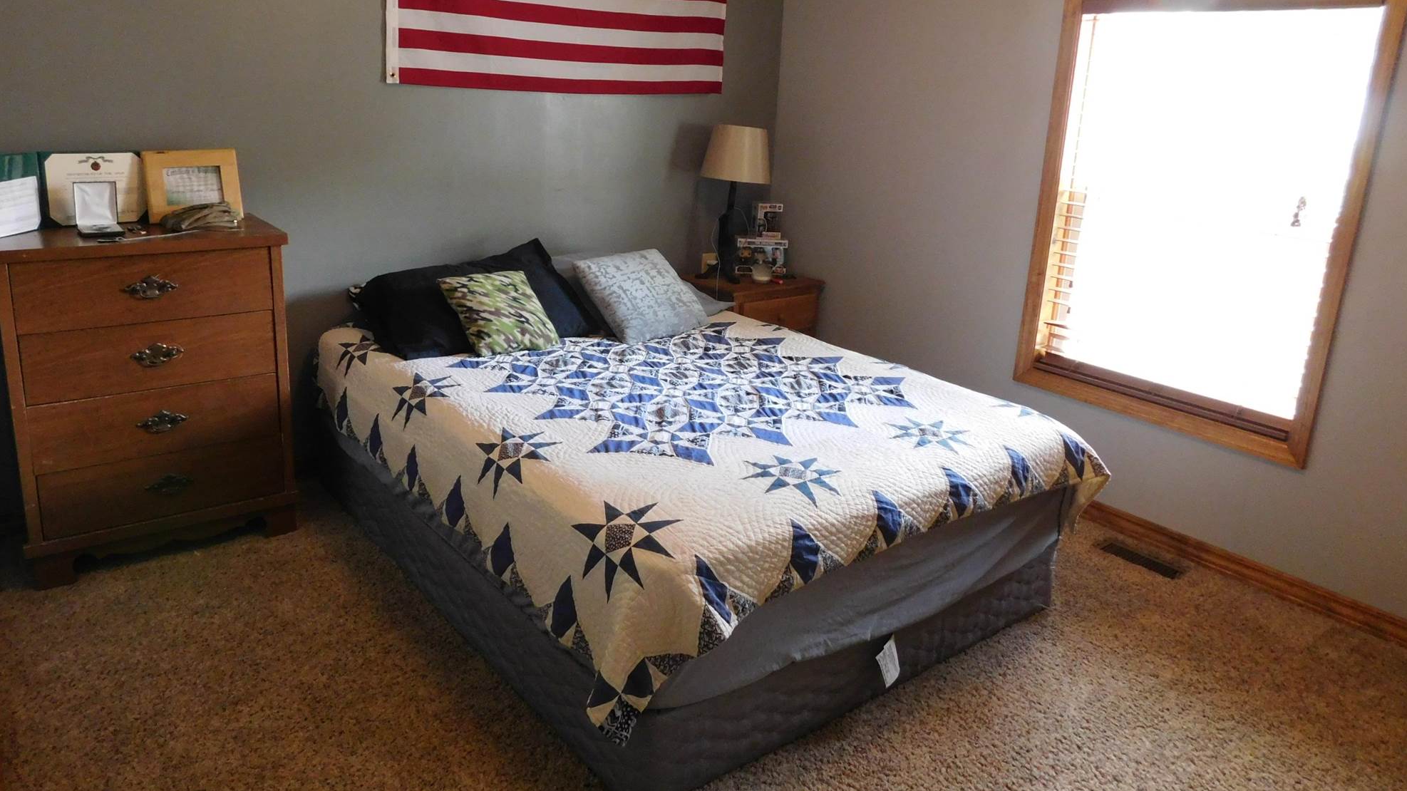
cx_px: 684
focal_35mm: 26
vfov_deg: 44.2
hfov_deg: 71.9
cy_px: 319
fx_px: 970
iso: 400
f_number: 3
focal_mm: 4
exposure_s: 1/15
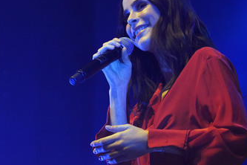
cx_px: 161
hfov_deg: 14.4
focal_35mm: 142
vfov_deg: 9.7
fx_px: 974
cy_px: 73
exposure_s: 1/320
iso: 1250
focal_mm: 70
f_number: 3.5
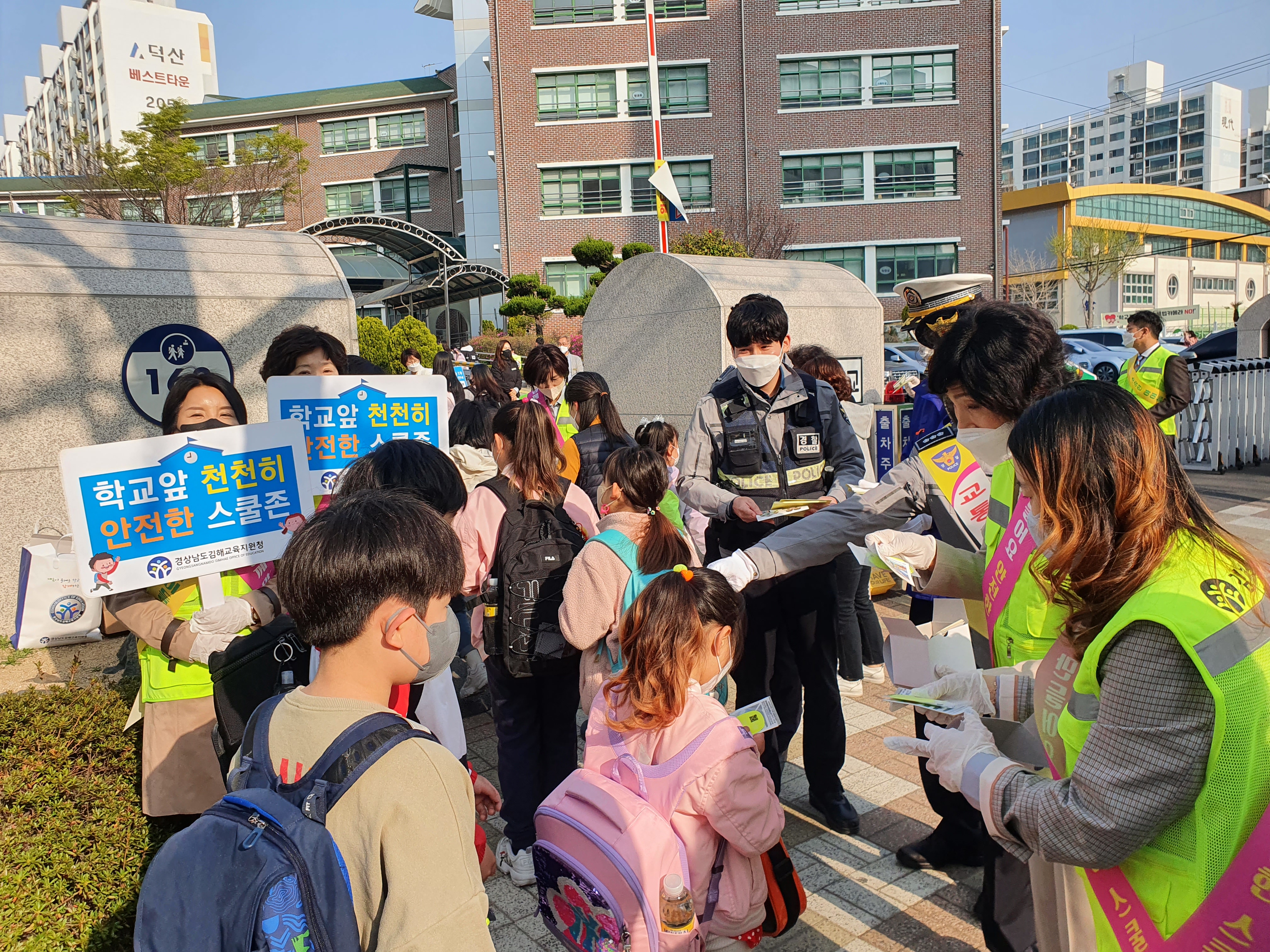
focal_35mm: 26
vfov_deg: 53.1
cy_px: 476
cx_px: 635
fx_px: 954
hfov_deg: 67.3
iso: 50
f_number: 2.4
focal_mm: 4.32
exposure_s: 1/1072
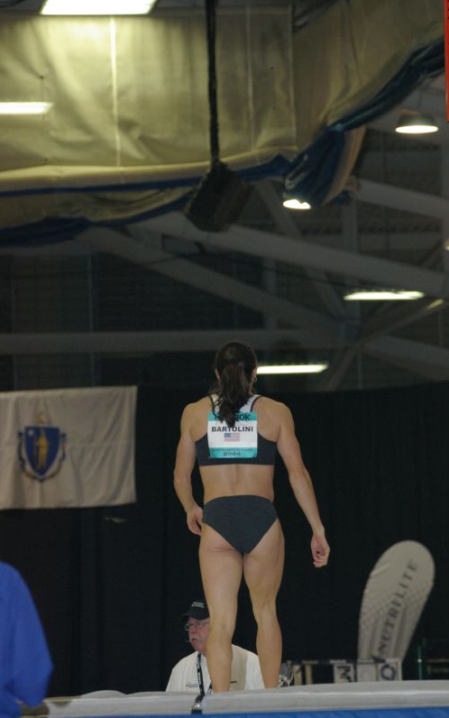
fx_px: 5713
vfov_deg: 7.2
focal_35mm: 292
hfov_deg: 4.5
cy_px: 359
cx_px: 211
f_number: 6.3
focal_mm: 190
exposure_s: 1/125
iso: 800
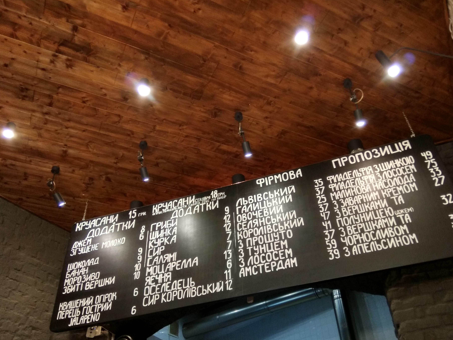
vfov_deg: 56.6
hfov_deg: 71.4
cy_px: 192
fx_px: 314
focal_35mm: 24
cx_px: 247
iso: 400
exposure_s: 1/30
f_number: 2
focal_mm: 3.57
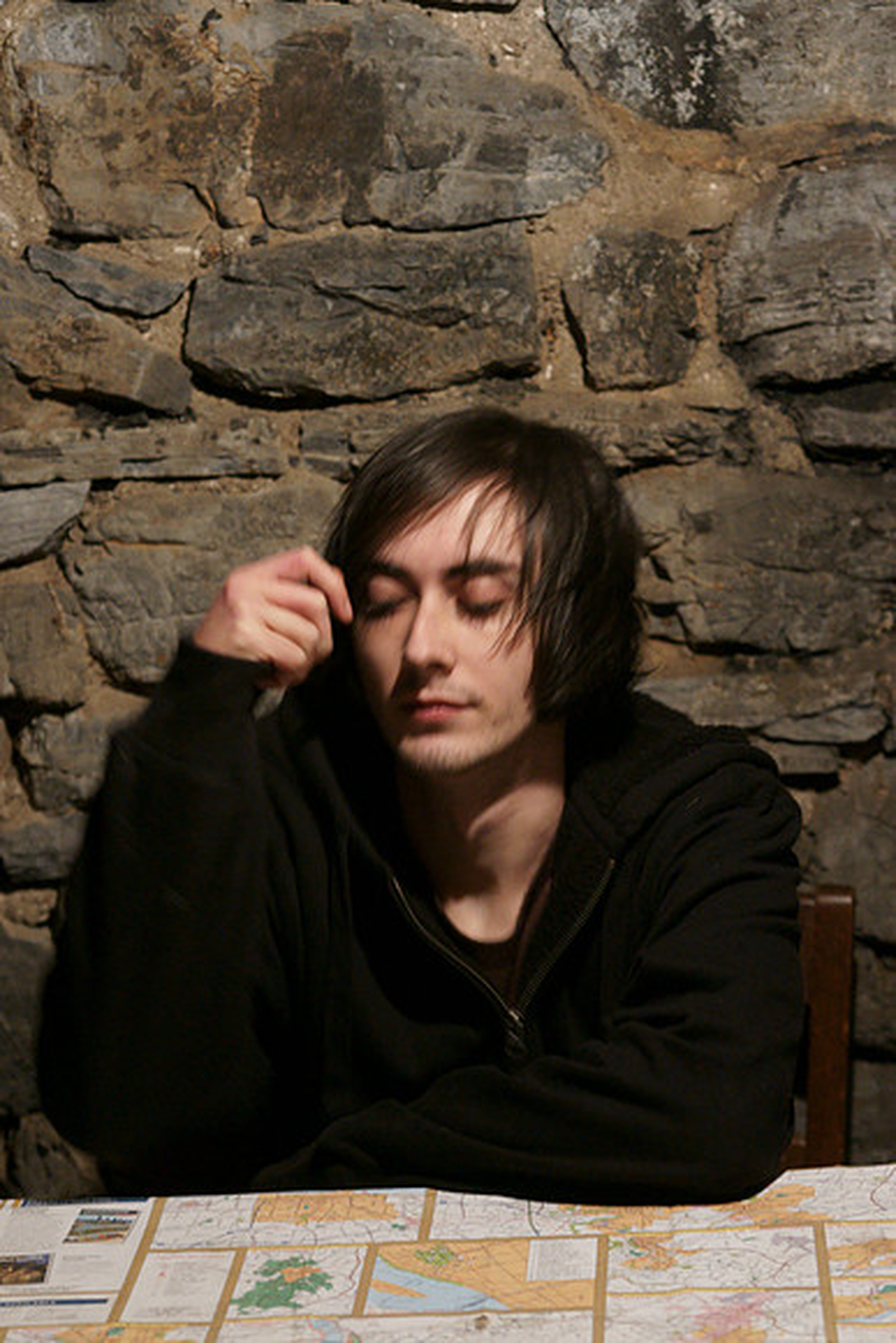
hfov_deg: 15.2
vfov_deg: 22.6
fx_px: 3358
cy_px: 672
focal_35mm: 90
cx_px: 448
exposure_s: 1/25
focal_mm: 60
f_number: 3.2
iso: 1600
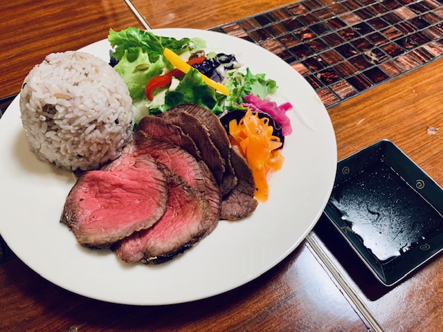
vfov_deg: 53.1
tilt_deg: -51.2
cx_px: 222
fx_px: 333
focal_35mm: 26
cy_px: 166
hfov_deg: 67.3
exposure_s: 1/60
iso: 400
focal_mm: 4.25
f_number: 1.8
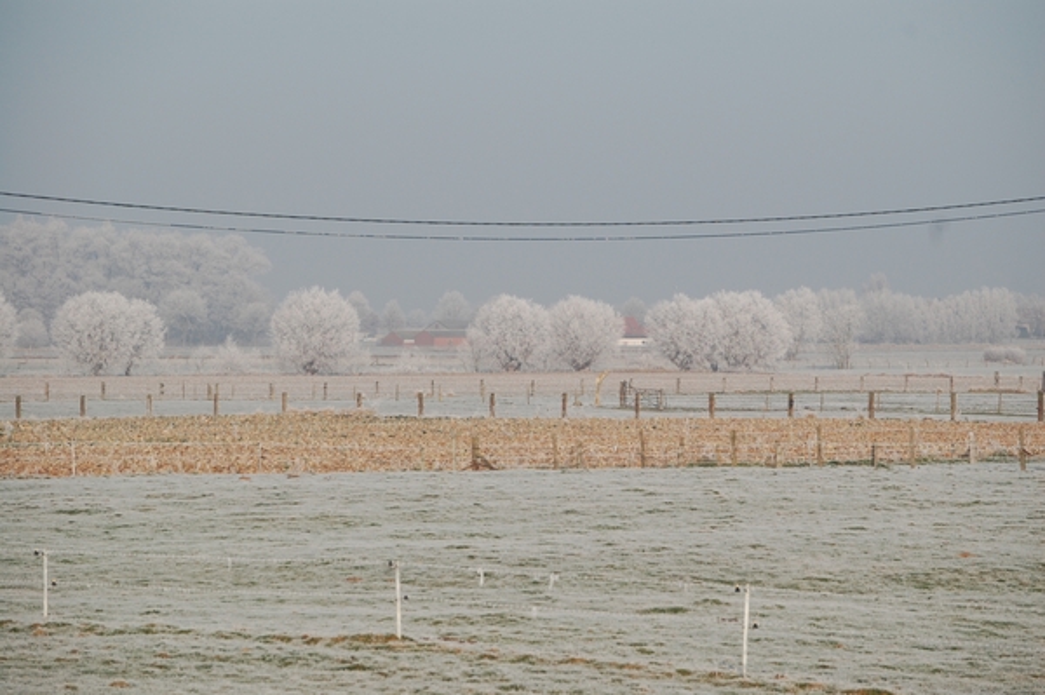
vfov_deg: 7.3
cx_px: 522
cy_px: 348
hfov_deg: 11.0
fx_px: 5438
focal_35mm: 188
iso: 200
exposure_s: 1/800
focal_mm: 125
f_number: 7.1
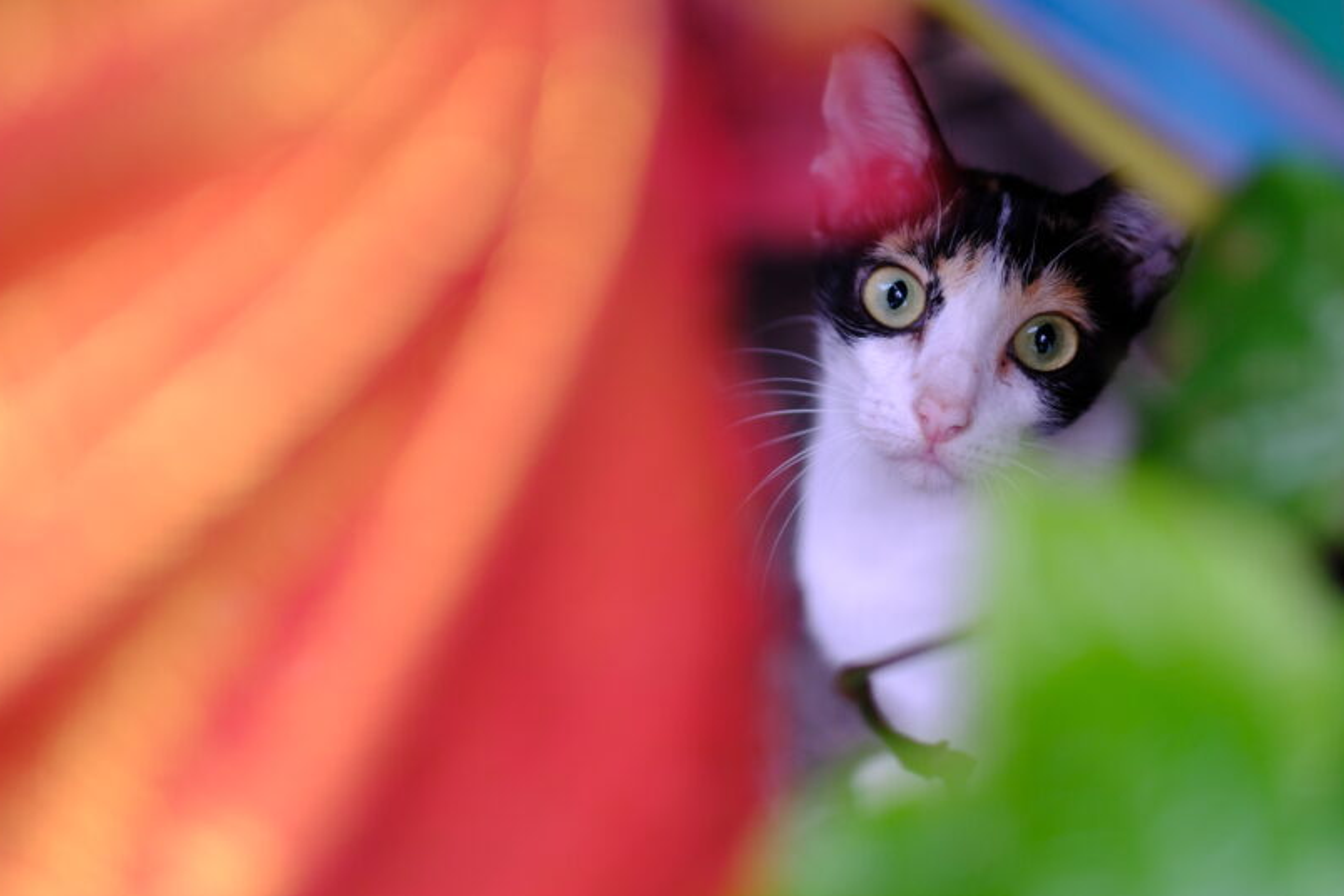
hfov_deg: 19.1
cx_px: 779
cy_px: 328
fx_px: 3994
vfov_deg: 12.8
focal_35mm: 107
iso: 320
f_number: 1.4
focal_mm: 56
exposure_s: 1/125
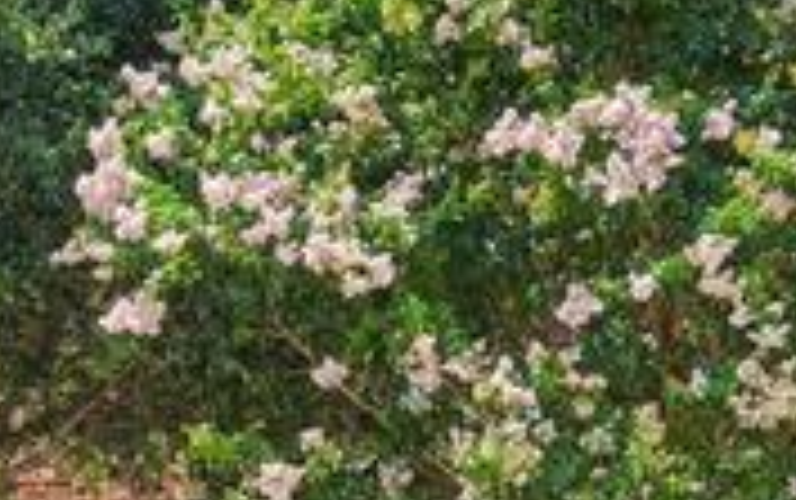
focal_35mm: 125
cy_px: 428
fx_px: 2714
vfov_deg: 10.5
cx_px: -126
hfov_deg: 16.1
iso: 100
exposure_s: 1/80
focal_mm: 23
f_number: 8
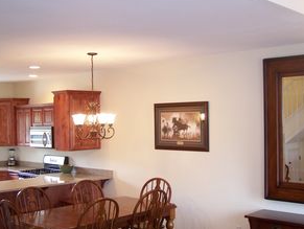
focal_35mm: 48
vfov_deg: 30.3
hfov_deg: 39.6
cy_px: 129
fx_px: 422
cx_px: 168
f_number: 2.8
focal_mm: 6.3
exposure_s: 1/15
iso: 140
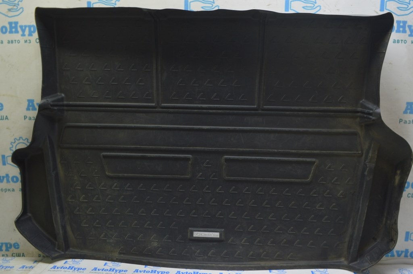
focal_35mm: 27
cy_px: 137
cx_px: 206
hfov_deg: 67.4
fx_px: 309
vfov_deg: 47.9
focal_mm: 18
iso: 400
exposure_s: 1/20
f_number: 5.6
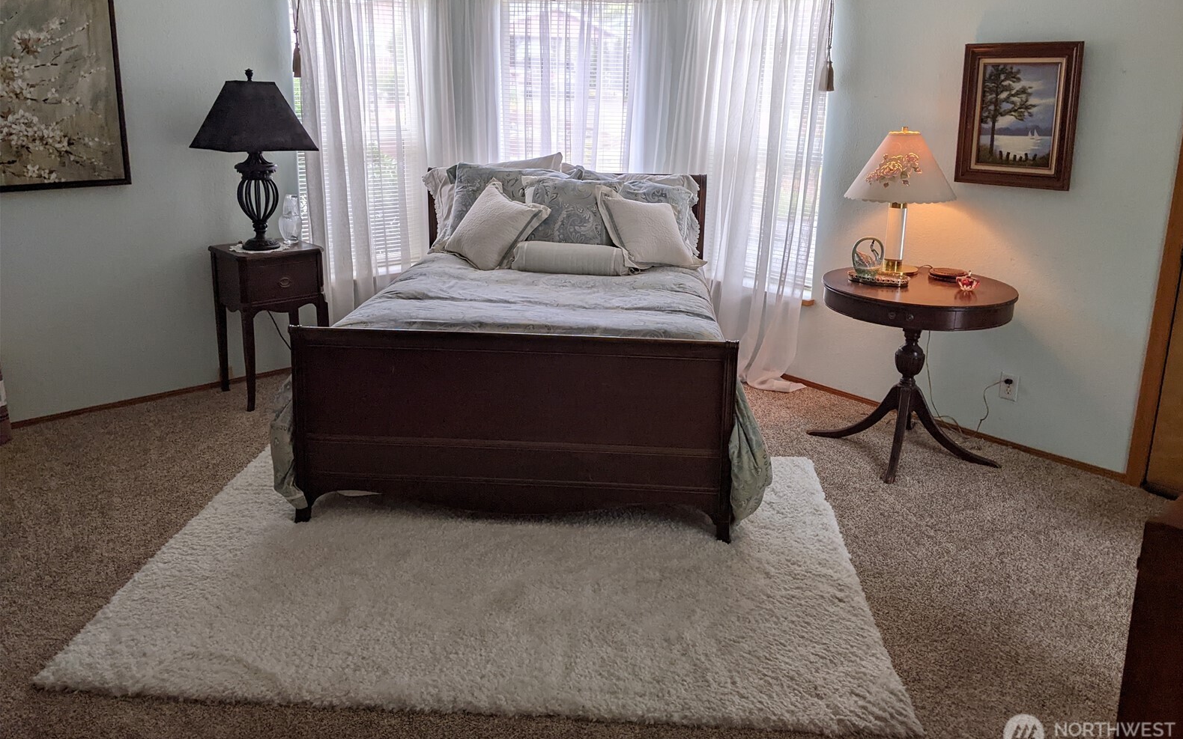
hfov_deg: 64.6
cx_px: 599
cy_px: 315
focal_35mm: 29
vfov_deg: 43.0
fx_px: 935
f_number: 1.8
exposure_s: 1/120
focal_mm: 4.44
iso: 57
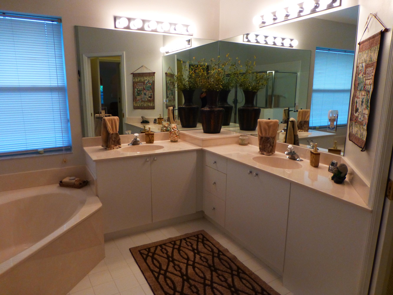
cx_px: 196
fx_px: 272
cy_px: 148
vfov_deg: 56.8
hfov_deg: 71.6
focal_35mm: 24
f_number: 3.3
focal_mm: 4.3
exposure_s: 1/60
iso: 320
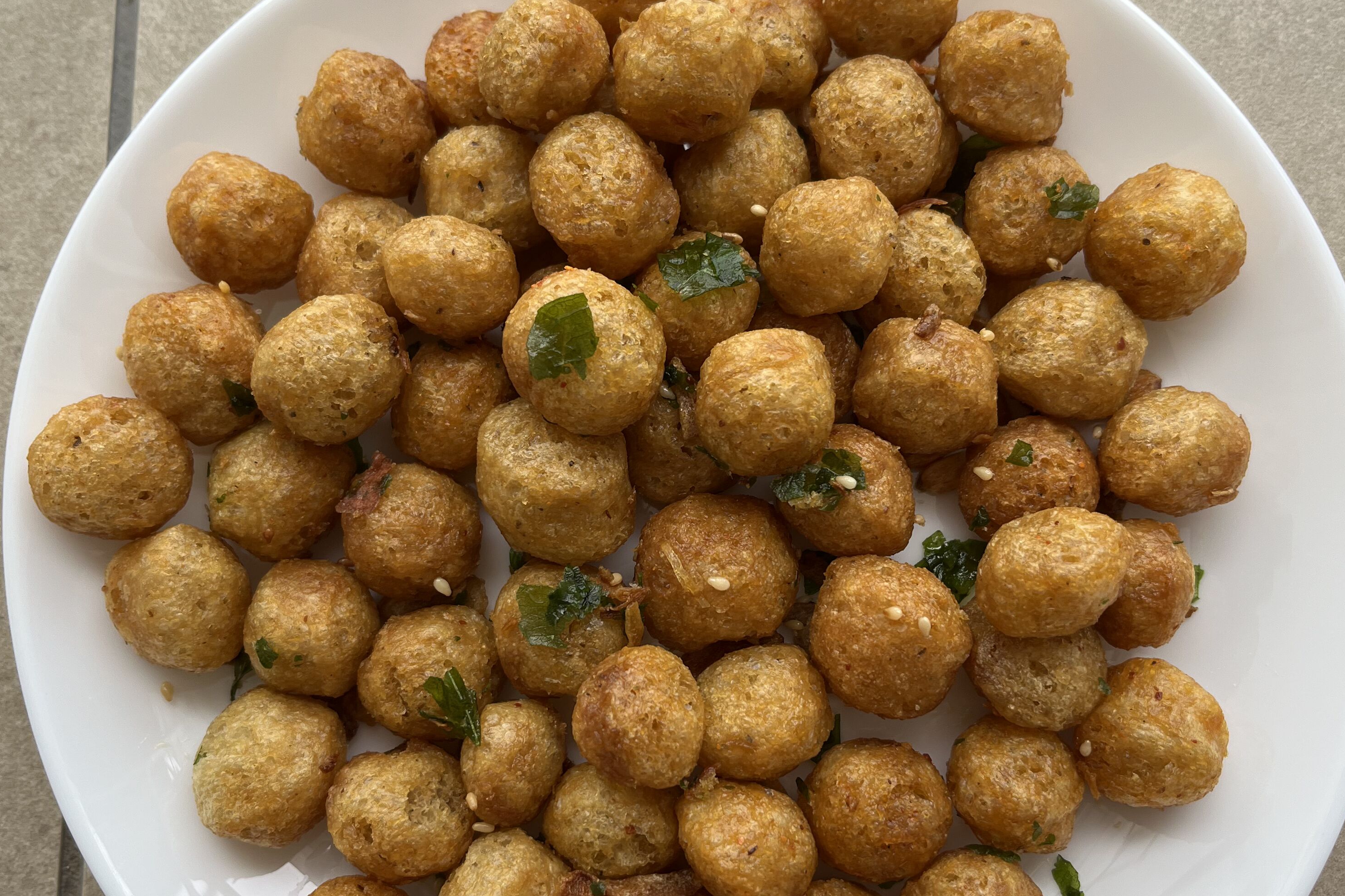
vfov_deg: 35.9
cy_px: 473
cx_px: 688
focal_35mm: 37
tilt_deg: -83.7
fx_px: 1382
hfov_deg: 51.9
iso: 40
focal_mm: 5.1
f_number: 1.6
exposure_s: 1/170
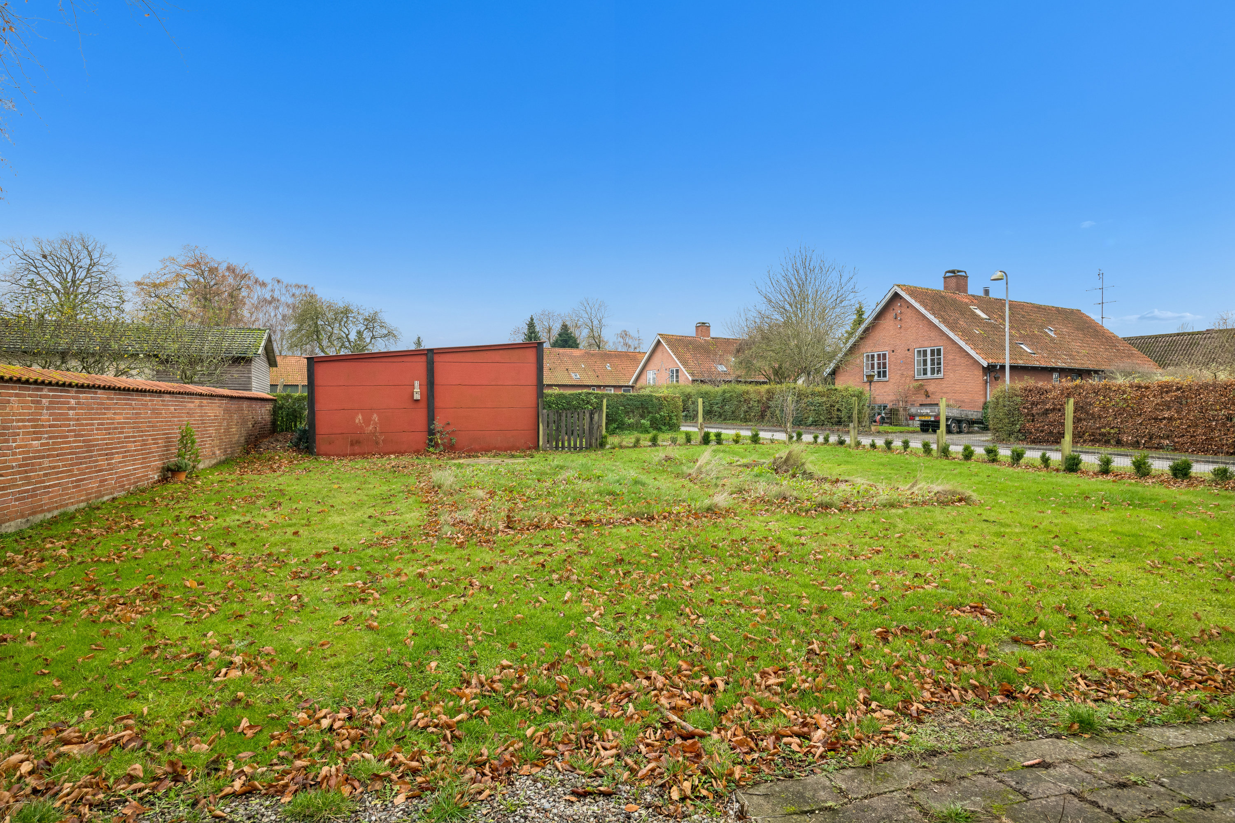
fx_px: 686
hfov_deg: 84.0
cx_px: 618
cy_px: 412
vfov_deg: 61.9
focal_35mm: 20
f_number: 8
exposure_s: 1/20
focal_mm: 20
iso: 400
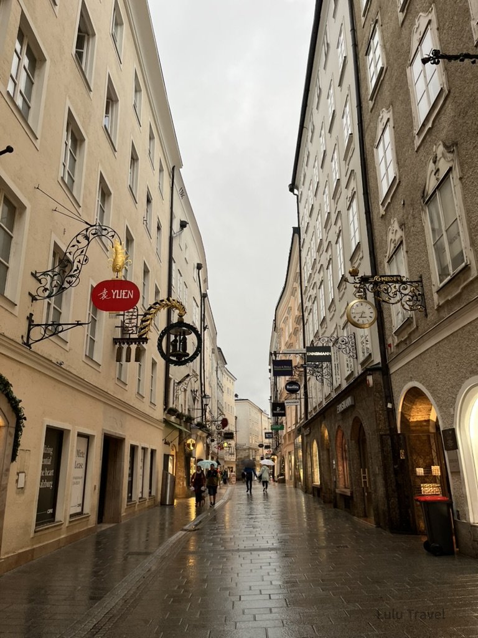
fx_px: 479
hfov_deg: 53.1
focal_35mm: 26
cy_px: 319
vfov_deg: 67.3
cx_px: 239
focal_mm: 5.1
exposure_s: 1/100
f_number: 1.6
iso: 125
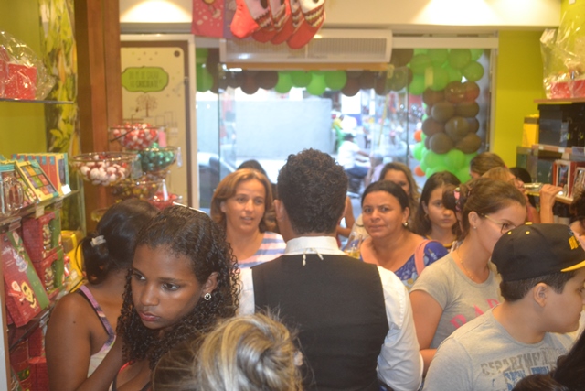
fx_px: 634
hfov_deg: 49.5
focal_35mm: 39
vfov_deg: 34.2
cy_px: 196
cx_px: 292
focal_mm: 26
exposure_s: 1/60
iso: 1600
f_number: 4.2
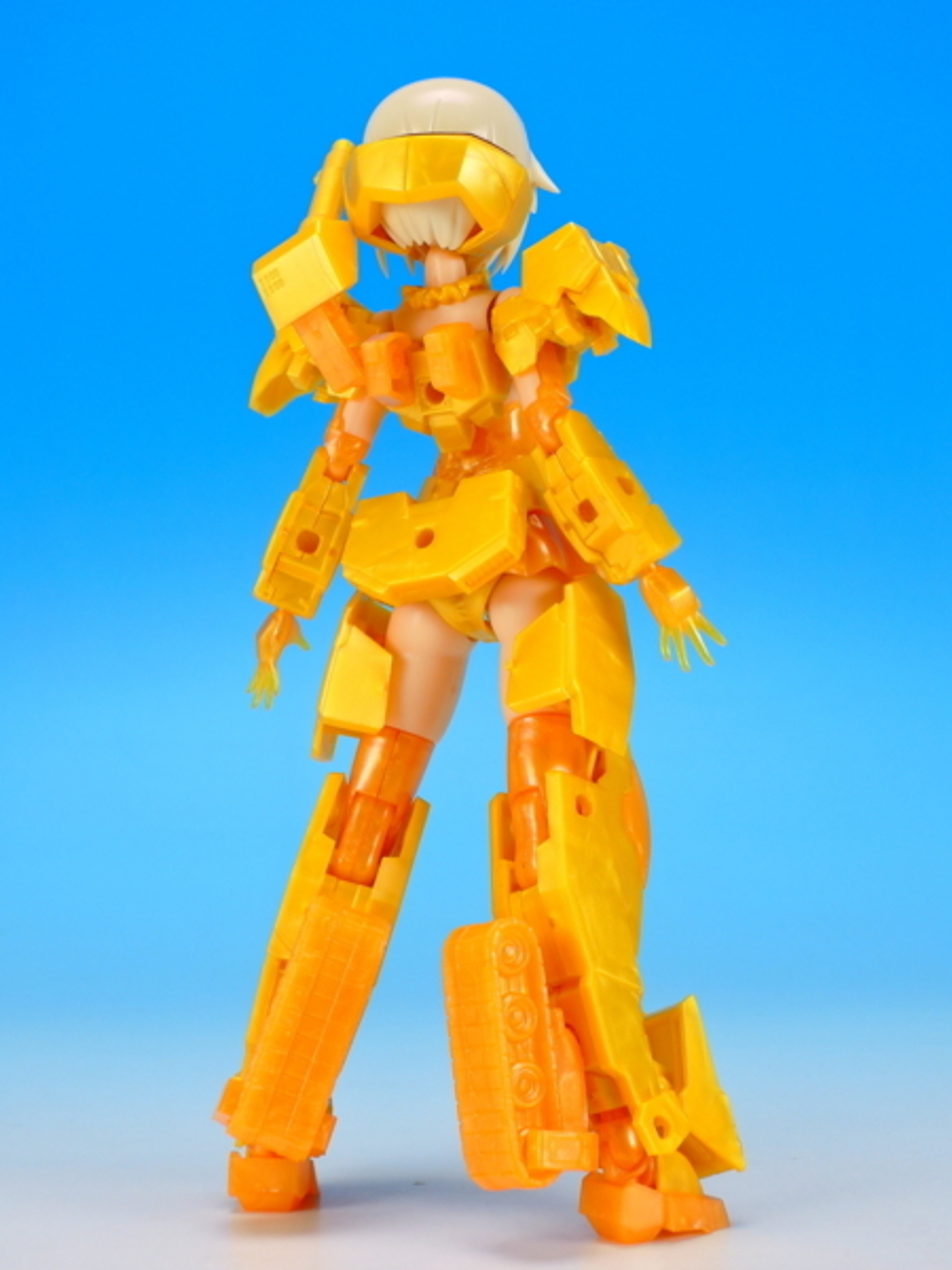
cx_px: 476
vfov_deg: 29.0
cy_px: 635
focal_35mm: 67
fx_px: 2457
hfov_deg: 21.9
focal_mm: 14.3
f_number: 5.6
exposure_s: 1/2
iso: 80
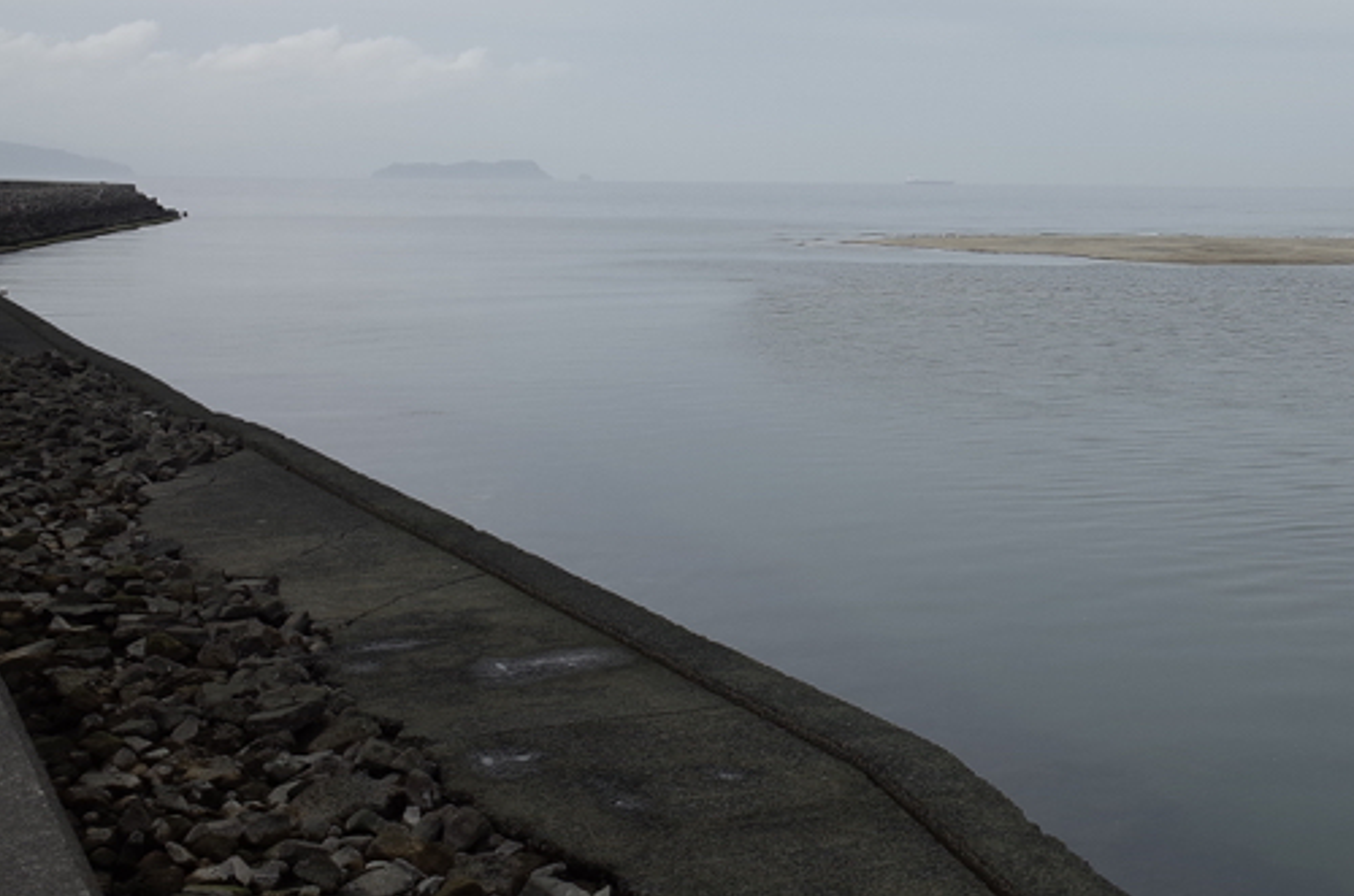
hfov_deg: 34.6
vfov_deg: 23.7
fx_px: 2102
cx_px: 1078
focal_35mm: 56
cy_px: 165
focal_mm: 18.3
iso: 100
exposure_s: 1/1250
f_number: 4
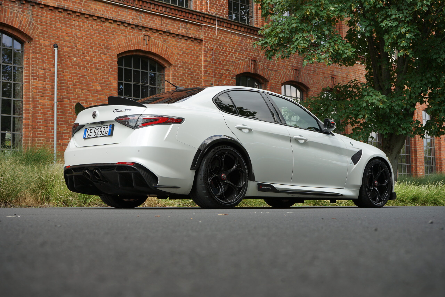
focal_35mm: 52
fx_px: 643
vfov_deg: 26.0
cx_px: 222
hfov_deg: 38.2
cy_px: 148
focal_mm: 52
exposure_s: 1/125
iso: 100
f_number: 8
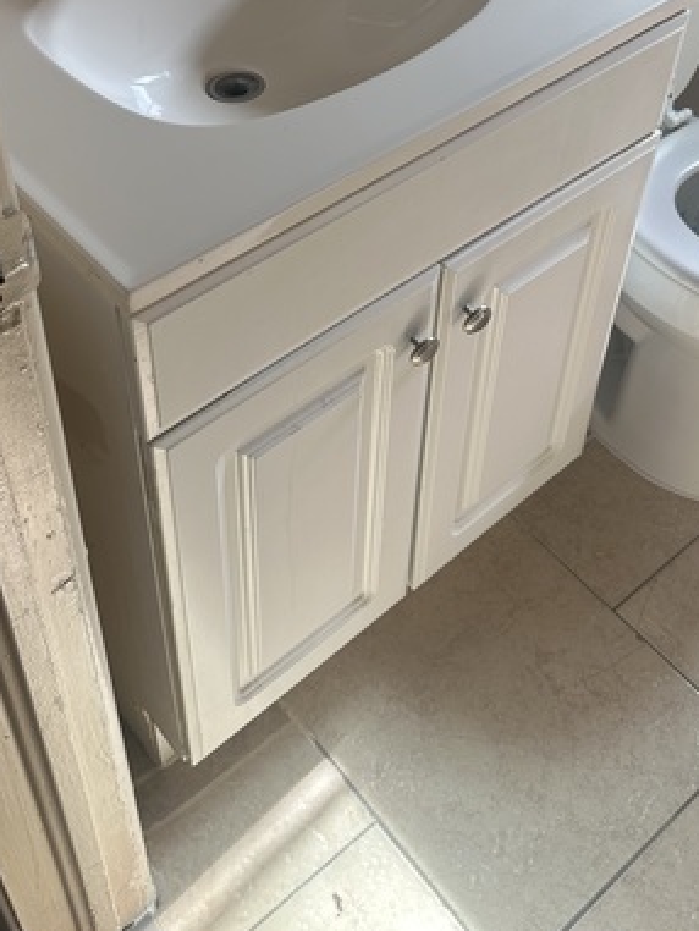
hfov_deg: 34.4
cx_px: 328
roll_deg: -2.1
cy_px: 219
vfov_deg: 43.2
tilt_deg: -41.7
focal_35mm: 42
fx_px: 1130
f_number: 1.78
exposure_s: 1/121
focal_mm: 6.86
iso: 50
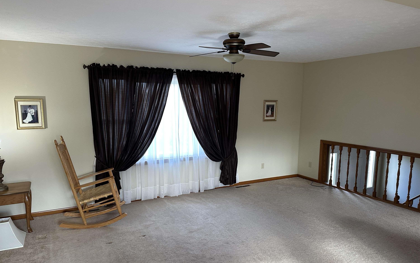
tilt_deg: -8.1
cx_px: 206
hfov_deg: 70.4
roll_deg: -0.6
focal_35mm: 26
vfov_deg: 47.5
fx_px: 298
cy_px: 144
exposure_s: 1/92
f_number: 1.78
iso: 250
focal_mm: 6.86
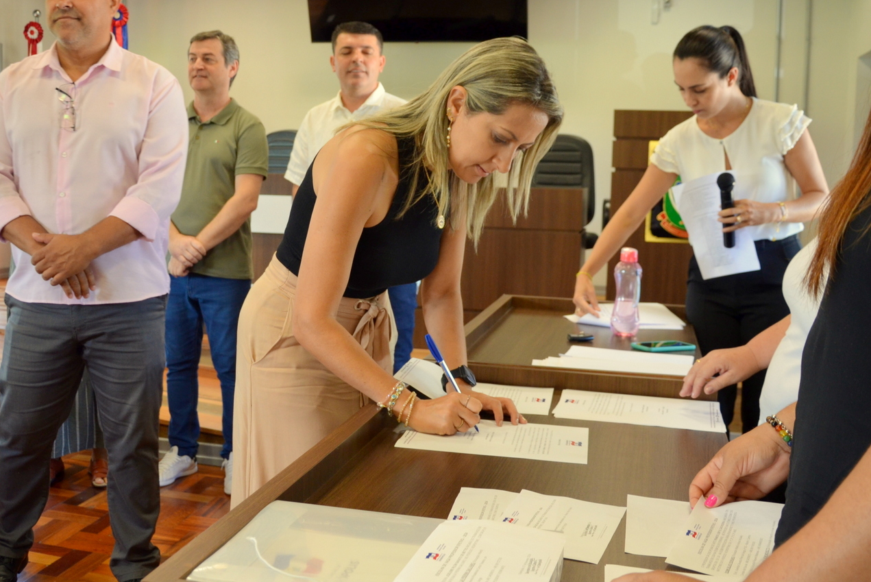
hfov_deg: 55.8
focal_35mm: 34
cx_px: 428
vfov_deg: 38.9
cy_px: 311
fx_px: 823
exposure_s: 1/60
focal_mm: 18
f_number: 4
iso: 450
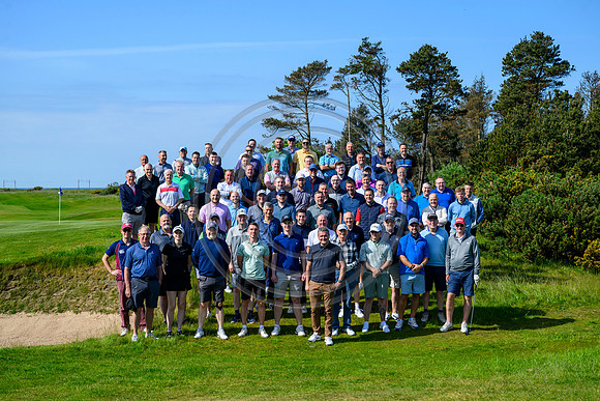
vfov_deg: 19.5
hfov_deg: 28.8
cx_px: 300
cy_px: 200
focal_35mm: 70
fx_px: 1167
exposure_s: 1/2500
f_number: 6.3
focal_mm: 70
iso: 500
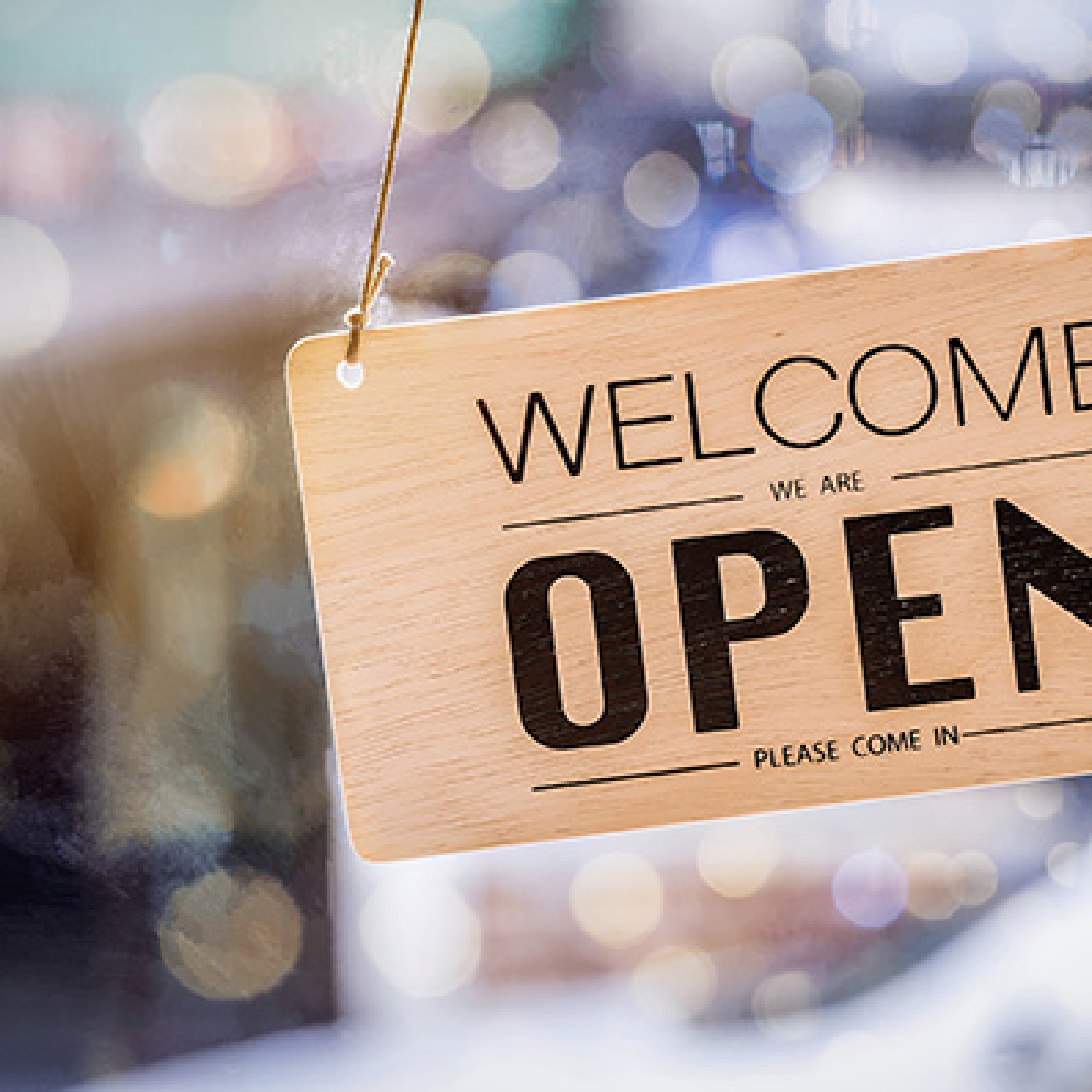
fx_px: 4818
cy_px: 547
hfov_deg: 12.9
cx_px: 674
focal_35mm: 135
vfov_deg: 12.9
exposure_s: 1/250
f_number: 5.6
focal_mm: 105
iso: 200
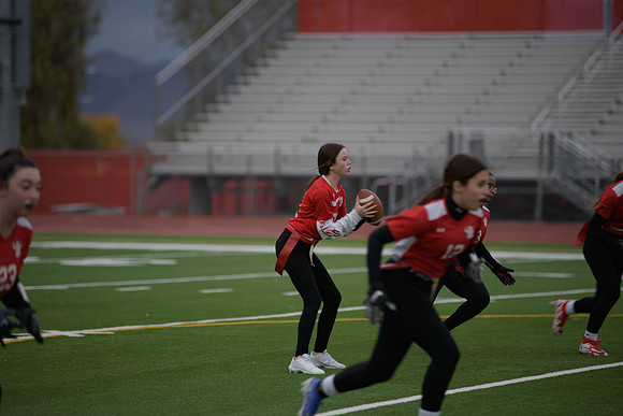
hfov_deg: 10.3
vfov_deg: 6.9
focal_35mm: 200
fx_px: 3462
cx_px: 312
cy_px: 208
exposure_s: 1/200
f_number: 2.8
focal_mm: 200
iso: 80
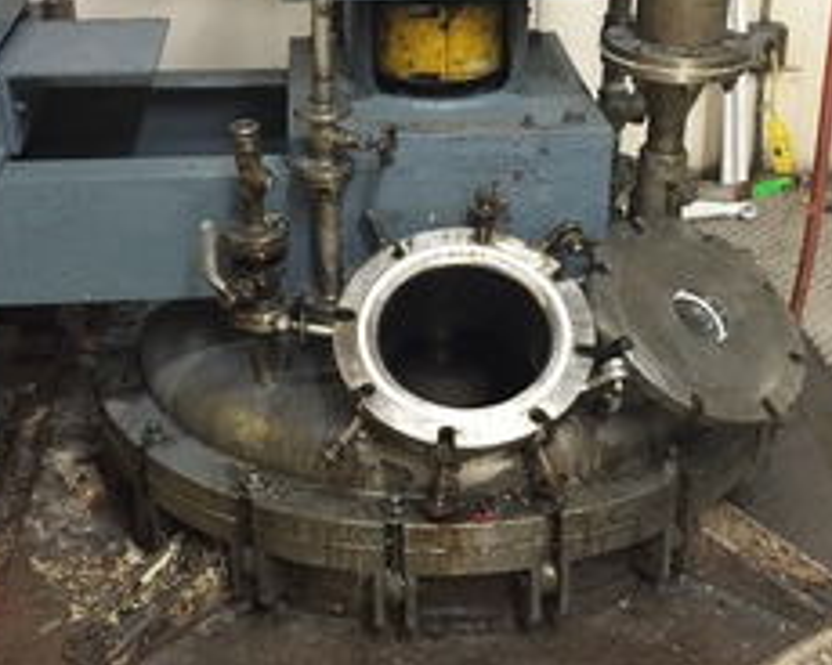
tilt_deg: -28.3
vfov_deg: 25.8
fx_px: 1453
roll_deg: -1.5
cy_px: 369
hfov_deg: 31.9
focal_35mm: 59
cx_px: 467
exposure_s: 1/10
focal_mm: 4.15
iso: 125
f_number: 2.2
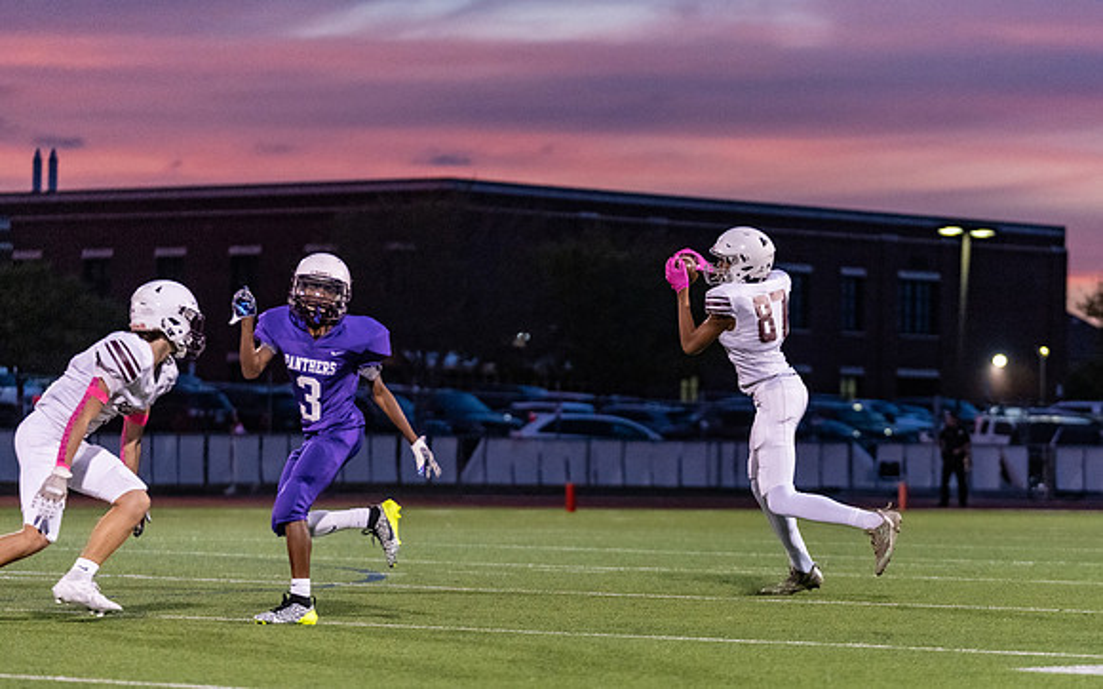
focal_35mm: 168
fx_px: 5047
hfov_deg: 12.5
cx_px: 671
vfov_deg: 7.8
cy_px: 423
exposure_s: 1/1250
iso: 4000
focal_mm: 125
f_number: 2.8
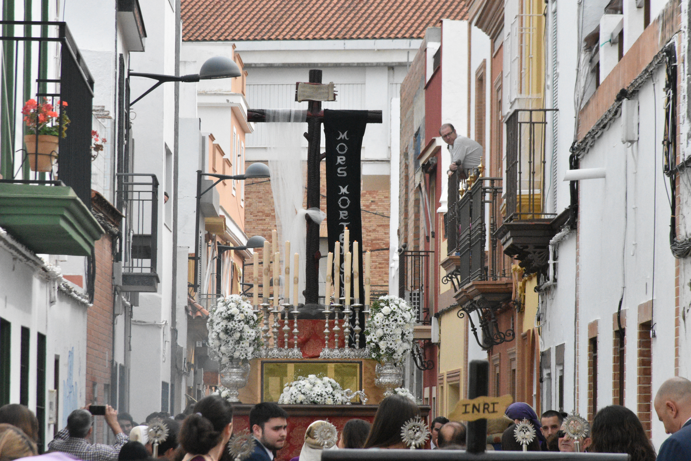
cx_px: 346
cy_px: 230
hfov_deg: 9.8
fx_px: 4032
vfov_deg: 6.5
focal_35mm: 210
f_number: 14
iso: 6400
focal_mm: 140
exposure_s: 1/3200
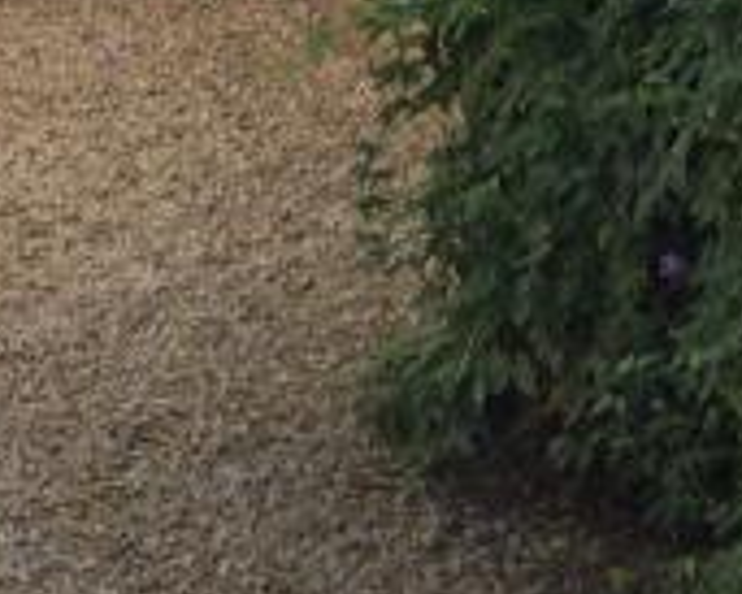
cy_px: 13
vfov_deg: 8.5
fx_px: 3977
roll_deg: -0.5
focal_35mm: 181
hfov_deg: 10.6
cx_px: 634
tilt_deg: -9.8
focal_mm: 3.3
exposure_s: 1/1131
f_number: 2.4
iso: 25
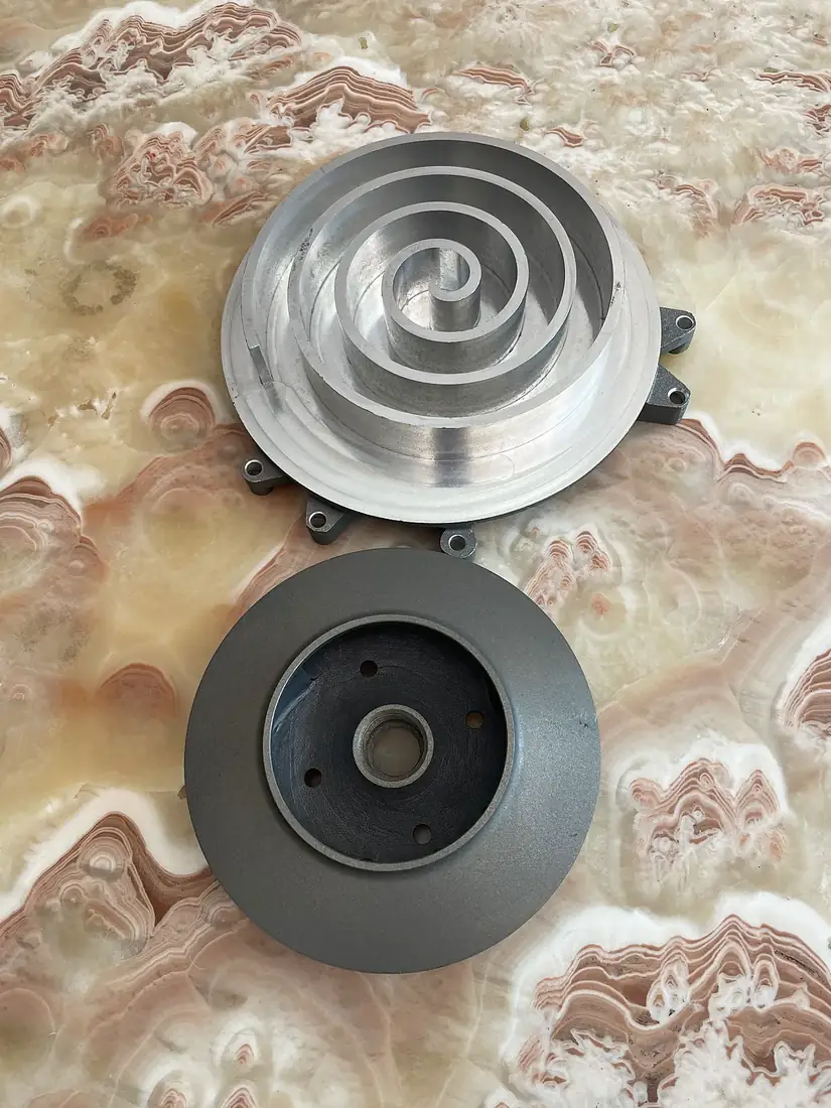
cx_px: 416
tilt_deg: -68.9
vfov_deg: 67.3
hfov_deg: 53.1
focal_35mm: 26
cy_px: 554
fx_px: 832
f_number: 1.6
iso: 50
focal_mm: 4.2
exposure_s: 1/121
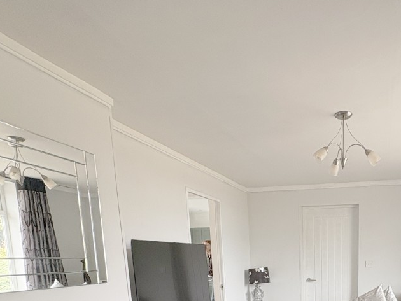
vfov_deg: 37.6
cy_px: 324
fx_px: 371
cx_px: 309
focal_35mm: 32
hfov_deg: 53.8
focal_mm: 2.22
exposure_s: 1/99
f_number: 2.2
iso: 100
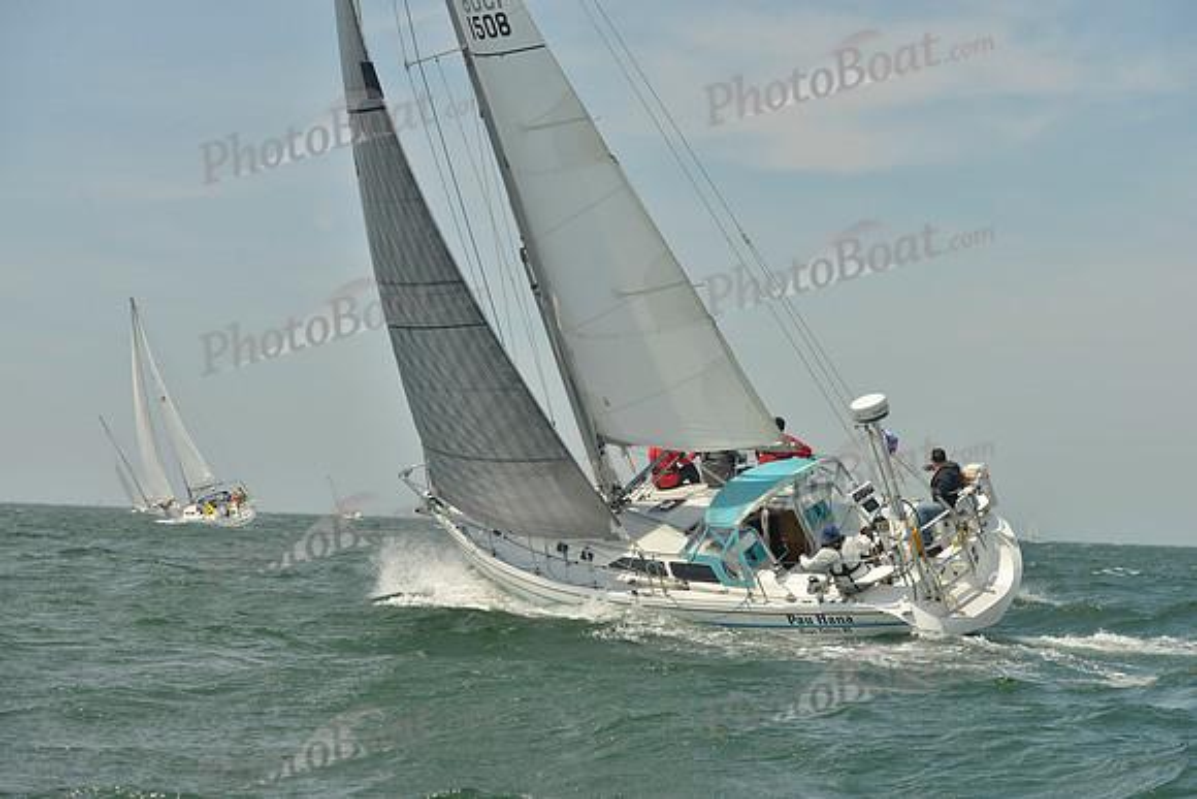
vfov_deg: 19.5
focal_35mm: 70
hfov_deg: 28.8
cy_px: 400
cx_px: 598
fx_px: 2328
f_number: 7.1
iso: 200
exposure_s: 1/1250
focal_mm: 70
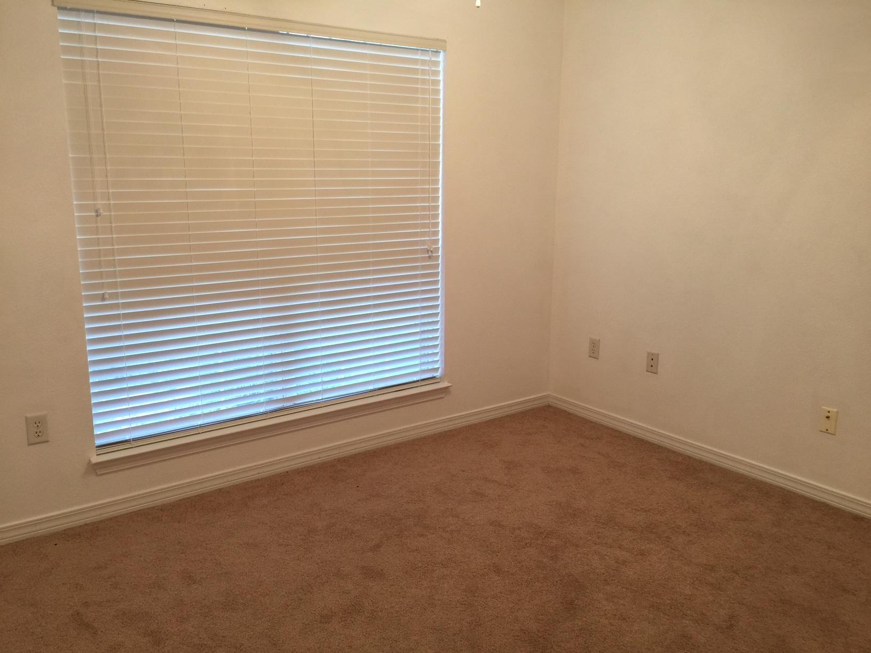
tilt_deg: -13.6
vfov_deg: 48.2
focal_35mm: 29
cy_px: 326
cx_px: 436
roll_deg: -0.8
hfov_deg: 61.7
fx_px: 730
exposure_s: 1/15
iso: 32
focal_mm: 4.15
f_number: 2.2
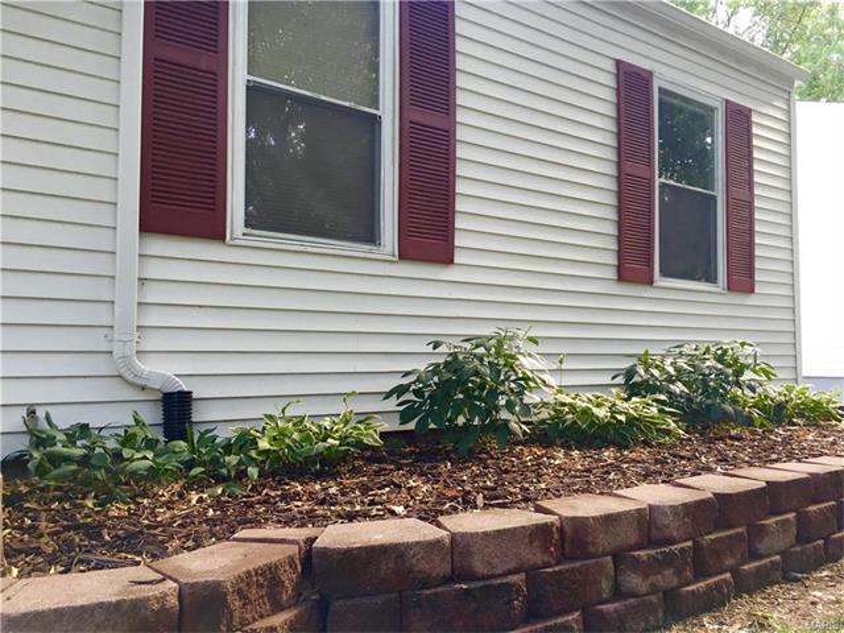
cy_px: 316
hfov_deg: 61.7
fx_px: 707
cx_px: 422
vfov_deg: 48.2
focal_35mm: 29
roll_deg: -0.7
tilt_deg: +3.7
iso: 32
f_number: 2.2
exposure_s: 1/30
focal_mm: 4.15
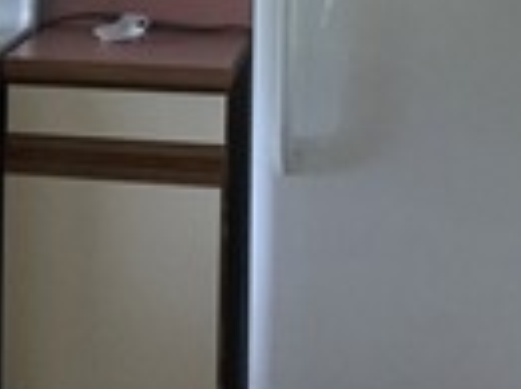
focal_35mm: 143
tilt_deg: -6.3
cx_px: -325
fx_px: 2148
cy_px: -4
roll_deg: -0.7
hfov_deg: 12.9
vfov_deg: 10.3
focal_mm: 4.15
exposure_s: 1/30
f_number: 2.2
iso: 160
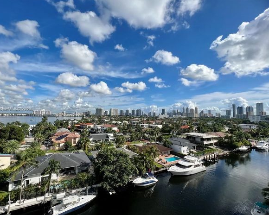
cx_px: 122
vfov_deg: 88.0
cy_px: 109
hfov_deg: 100.4
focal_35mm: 14
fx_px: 111
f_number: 1.8
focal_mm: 1.57
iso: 32
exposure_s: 1/2538
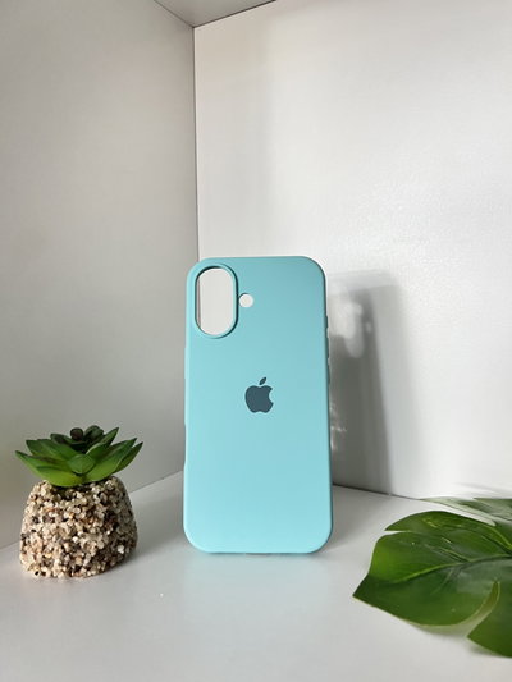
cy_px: 341
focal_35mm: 26
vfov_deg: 67.3
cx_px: 256
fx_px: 513
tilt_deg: -5.1
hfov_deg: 53.1
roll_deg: +2.1
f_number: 1.5
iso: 500
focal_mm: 5.7
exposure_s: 1/57
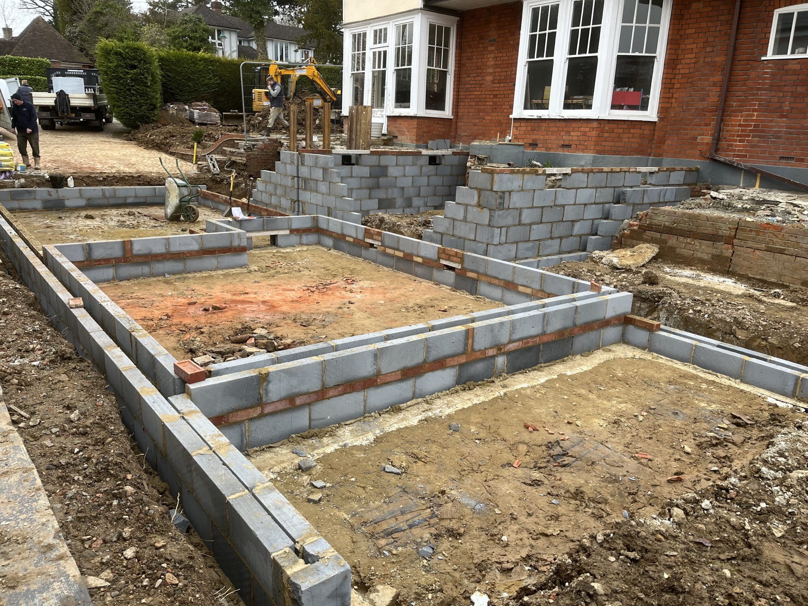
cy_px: 303
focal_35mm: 26
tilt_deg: -15.4
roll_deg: -1.7
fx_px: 607
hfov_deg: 67.3
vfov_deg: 53.1
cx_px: 404
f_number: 1.6
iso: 40
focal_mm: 5.1
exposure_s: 1/158
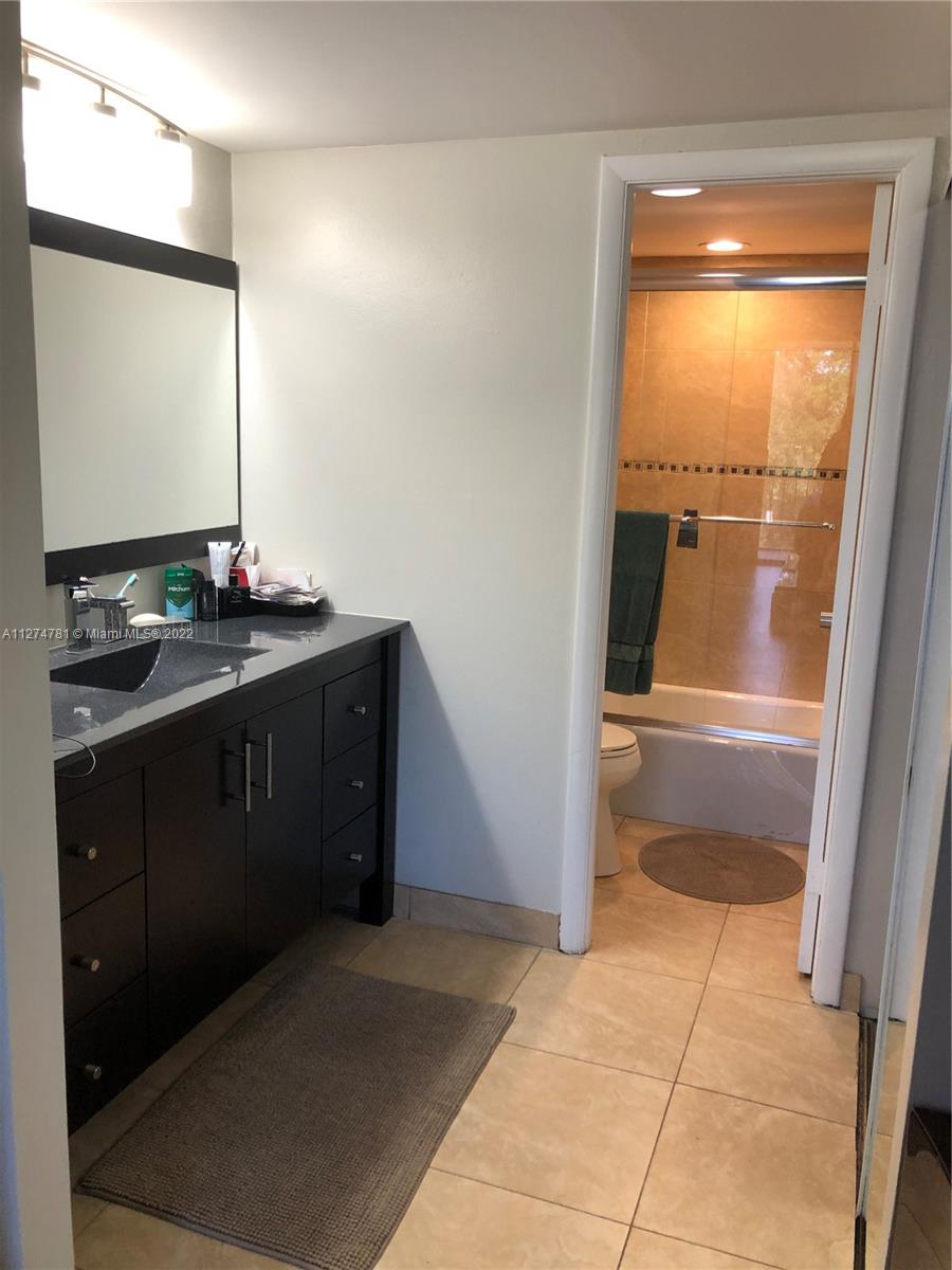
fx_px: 1027
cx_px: 476
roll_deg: -0.8
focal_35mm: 28
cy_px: 635
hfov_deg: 49.7
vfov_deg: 63.4
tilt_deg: -8.7
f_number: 1.8
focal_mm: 3.99
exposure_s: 1/30
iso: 25
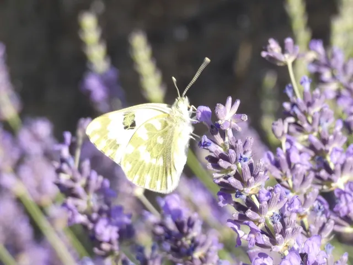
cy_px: 132
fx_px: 1764
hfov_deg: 11.4
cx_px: 176
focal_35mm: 173
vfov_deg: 8.6
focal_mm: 30.9
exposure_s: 1/100
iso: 80
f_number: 5.5
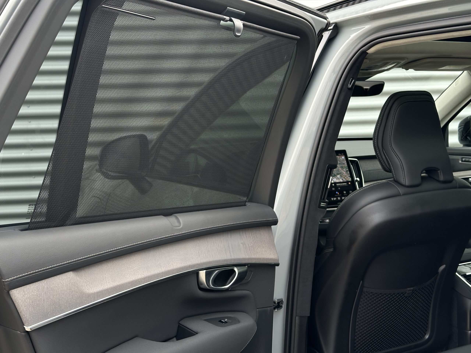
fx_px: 653
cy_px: 176
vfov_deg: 30.3
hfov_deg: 39.7
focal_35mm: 48
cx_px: 236
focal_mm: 6.86
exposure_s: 1/456
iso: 64
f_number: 1.78
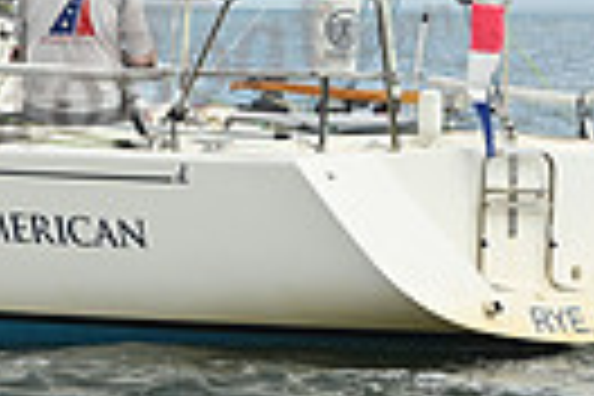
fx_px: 7111
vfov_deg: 3.2
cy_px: -88
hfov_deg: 4.7
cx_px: -410
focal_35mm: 431
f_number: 6.3
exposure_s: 1/1250
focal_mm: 98
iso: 320
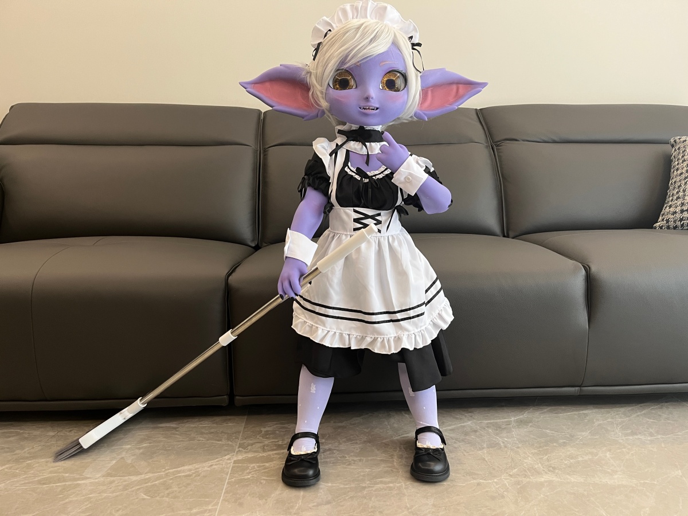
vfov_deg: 53.1
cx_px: 344
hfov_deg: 67.3
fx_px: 517
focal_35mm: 26
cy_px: 258
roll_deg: +1.1
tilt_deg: -8.8
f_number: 1.6
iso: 160
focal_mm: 5.1
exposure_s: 1/50
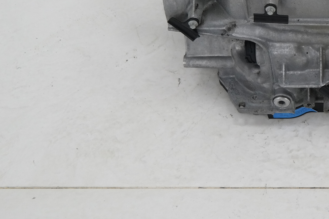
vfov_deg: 12.1
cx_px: 408
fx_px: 1014
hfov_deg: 17.5
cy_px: -40
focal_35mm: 111
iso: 200
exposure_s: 1/100
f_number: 4
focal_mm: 25
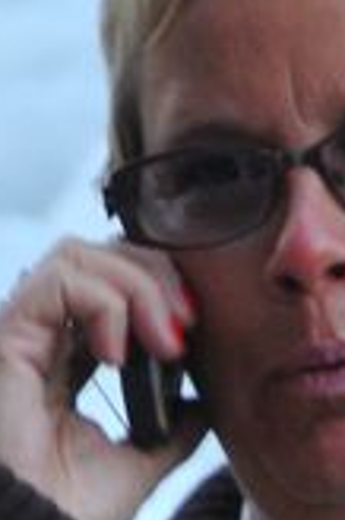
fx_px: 31646
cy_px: 809
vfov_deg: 0.9
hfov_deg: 0.6
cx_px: 280
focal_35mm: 2197
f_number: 6.3
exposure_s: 1/60
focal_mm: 200
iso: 640
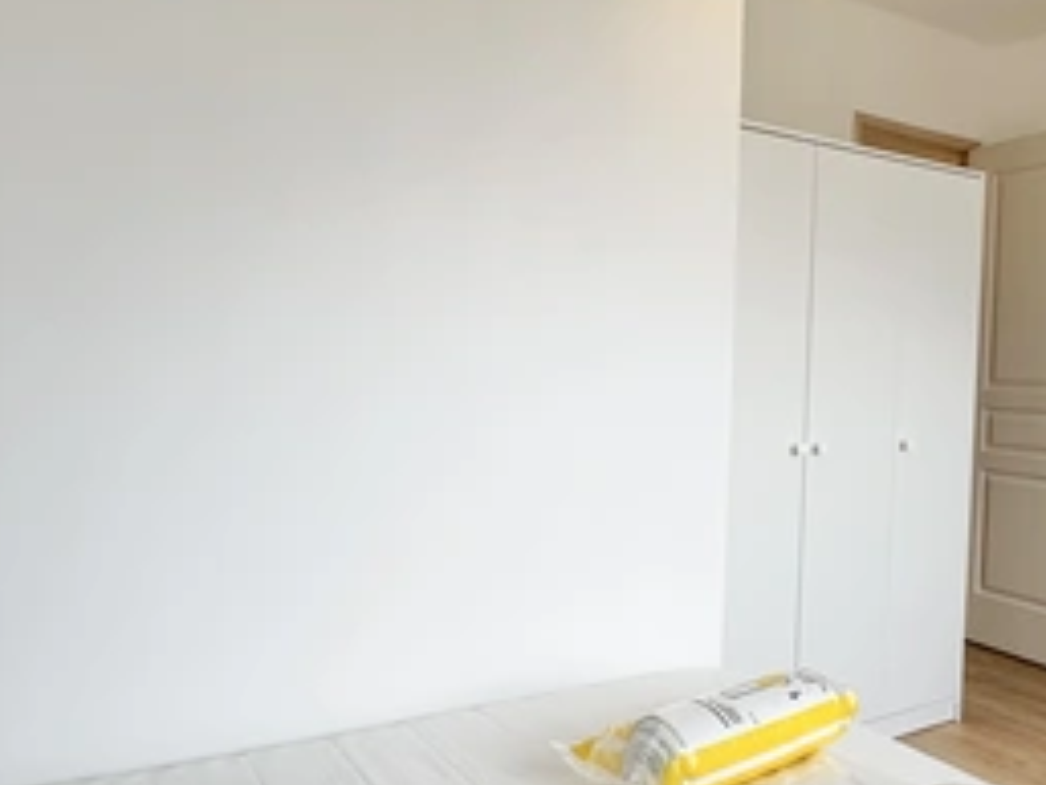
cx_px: 486
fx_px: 877
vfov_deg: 48.3
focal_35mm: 29
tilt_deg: -1.9
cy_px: 395
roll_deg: -1.5
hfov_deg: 61.6
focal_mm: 2.22
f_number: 2.2
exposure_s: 1/100
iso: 50
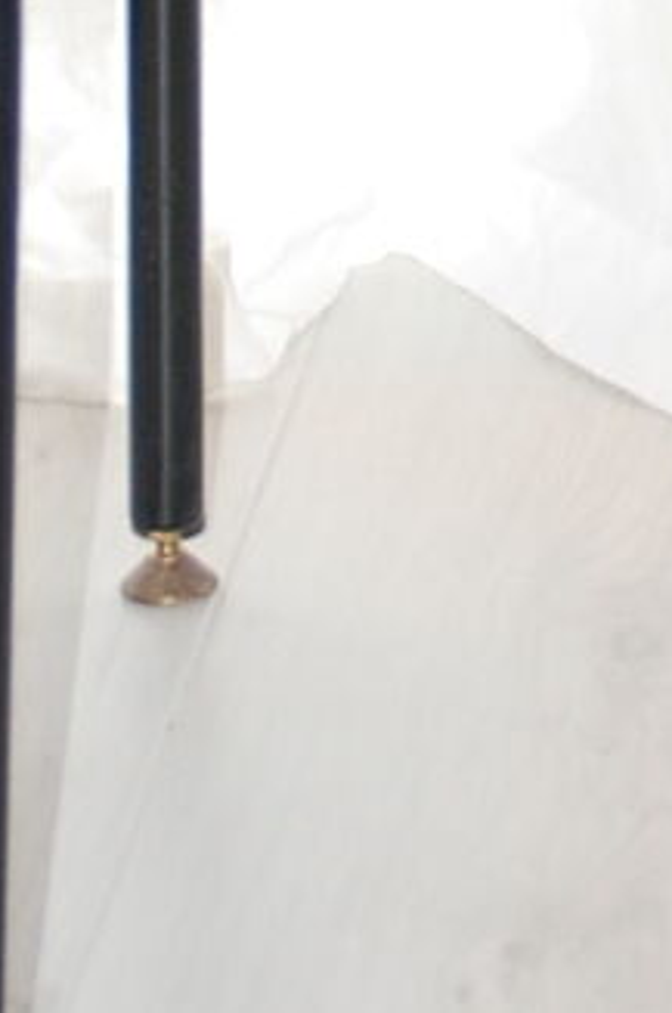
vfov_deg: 7.0
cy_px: -533
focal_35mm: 290
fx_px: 8145
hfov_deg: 4.7
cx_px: 821
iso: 400
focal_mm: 42
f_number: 4.5
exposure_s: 1/60
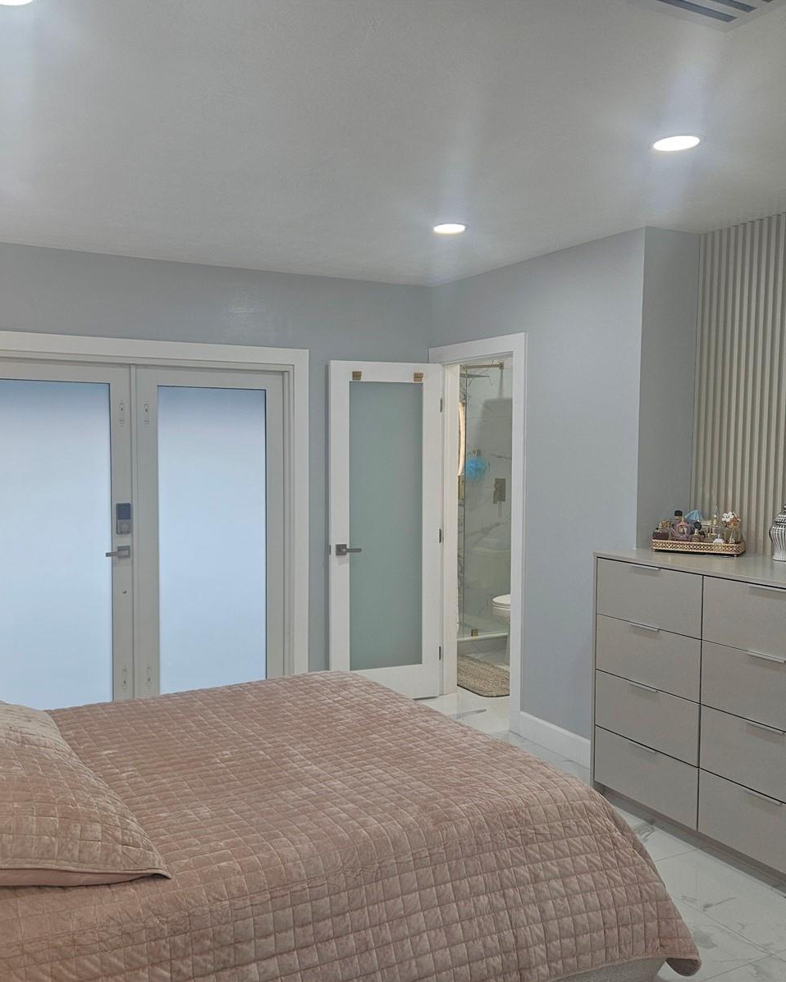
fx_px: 872
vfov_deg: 58.8
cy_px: 491
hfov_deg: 48.4
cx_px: 340
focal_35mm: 30
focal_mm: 5.4
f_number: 1.8
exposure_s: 1/120
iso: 100
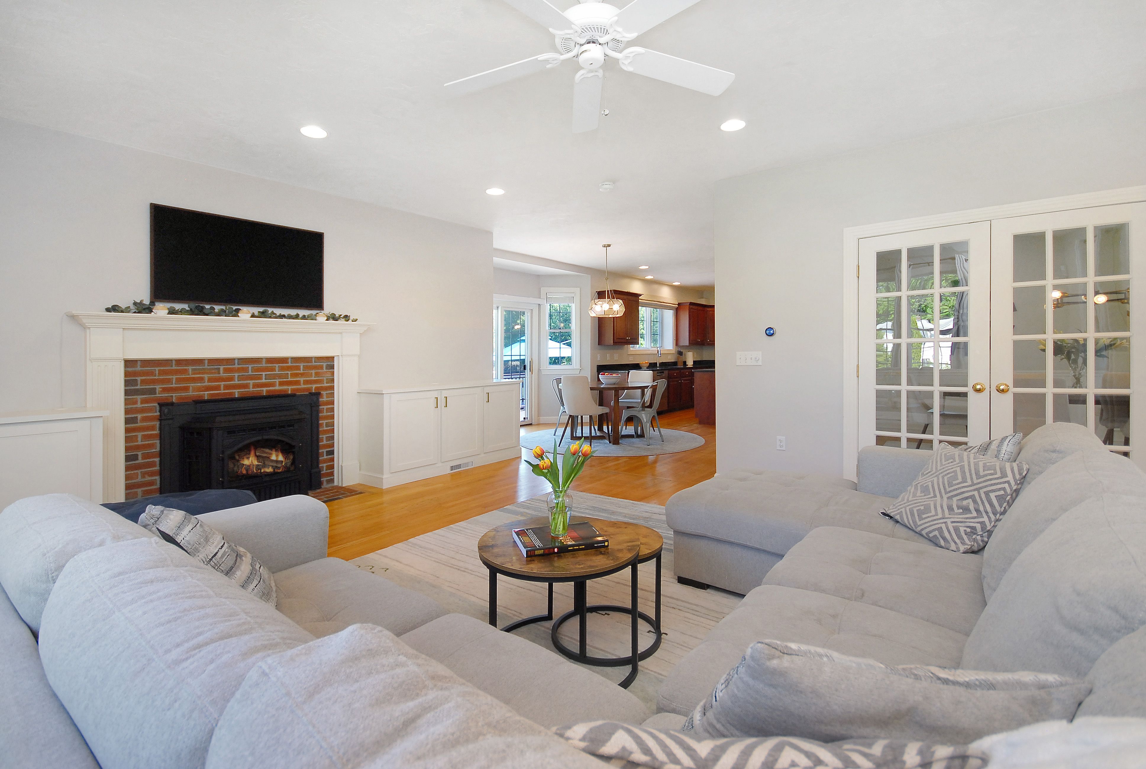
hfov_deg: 100.3
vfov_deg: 77.6
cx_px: 573
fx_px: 478
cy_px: 384
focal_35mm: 15
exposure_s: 1/60
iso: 400
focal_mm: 10
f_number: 5
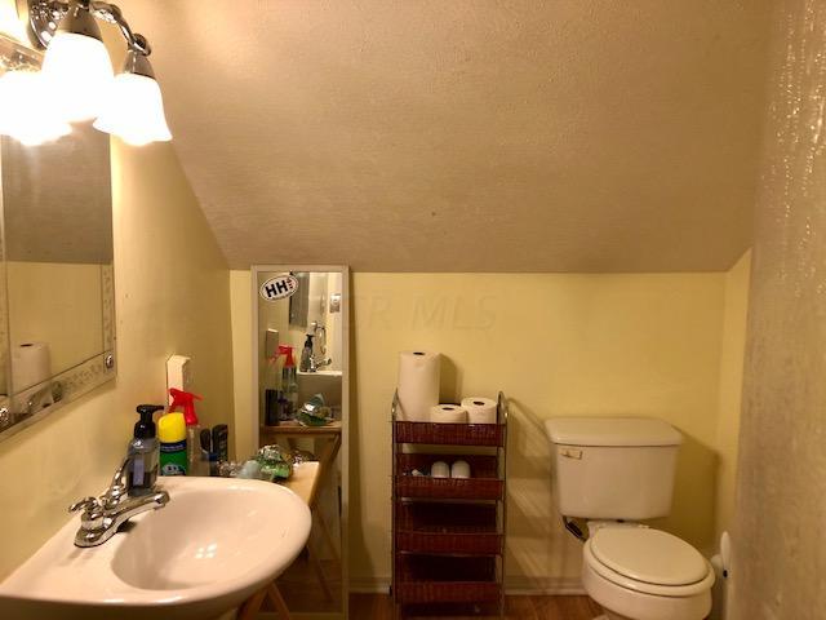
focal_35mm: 28
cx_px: 413
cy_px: 310
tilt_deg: -8.3
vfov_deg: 49.7
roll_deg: -0.9
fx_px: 668
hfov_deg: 63.4
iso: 40
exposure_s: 1/20
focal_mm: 3.99
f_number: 1.8
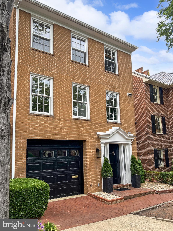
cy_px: 116
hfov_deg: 53.1
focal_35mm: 26
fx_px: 173
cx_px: 86
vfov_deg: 67.3
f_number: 1.5
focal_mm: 5.7
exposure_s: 1/191
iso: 40
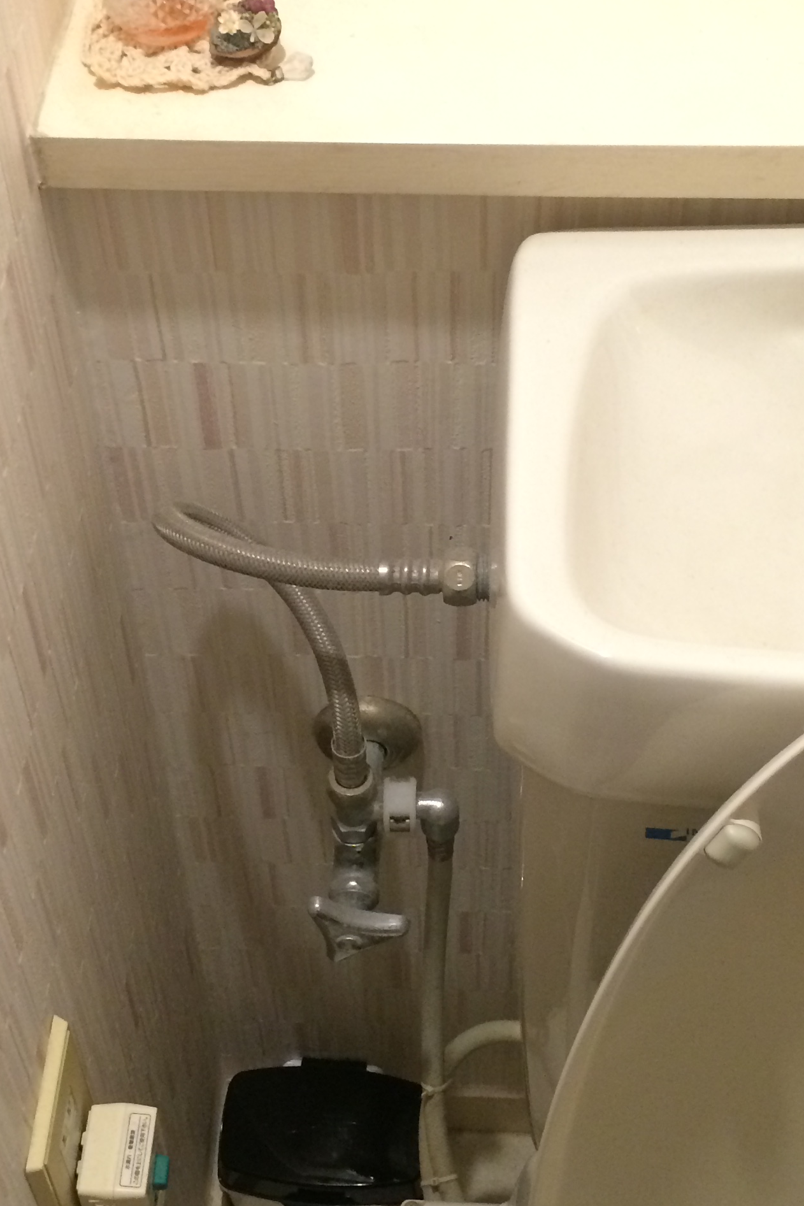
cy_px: 607
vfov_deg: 38.2
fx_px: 1742
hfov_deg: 26.0
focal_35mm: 52
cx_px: 394
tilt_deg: -50.3
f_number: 2.2
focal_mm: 4.15
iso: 200
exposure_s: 1/30
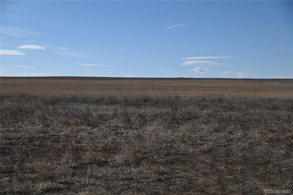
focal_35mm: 75
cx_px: 146
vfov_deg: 18.1
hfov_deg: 27.0
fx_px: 610
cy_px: 98
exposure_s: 1/800
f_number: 7.1
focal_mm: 75
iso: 100
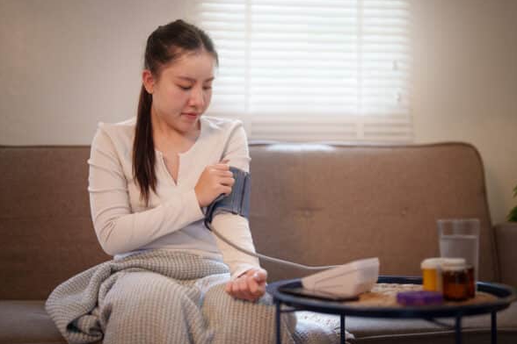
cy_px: 172
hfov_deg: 38.9
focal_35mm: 51
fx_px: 732
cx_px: 262
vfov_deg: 26.5
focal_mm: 50
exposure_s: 1/125
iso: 100
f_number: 1.2
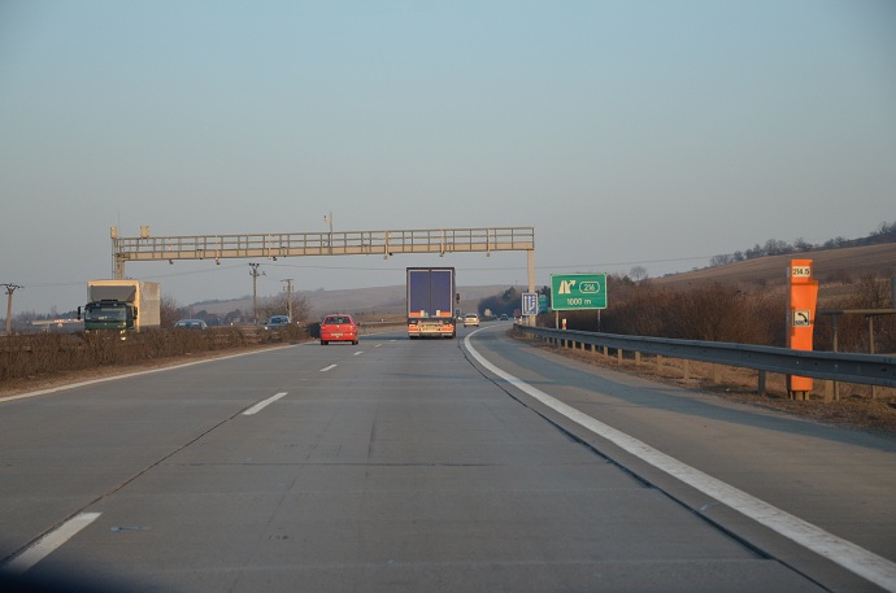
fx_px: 1937
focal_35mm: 78
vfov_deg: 17.4
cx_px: 448
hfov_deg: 26.0
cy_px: 296
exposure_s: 1/1000
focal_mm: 52
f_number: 5
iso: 800
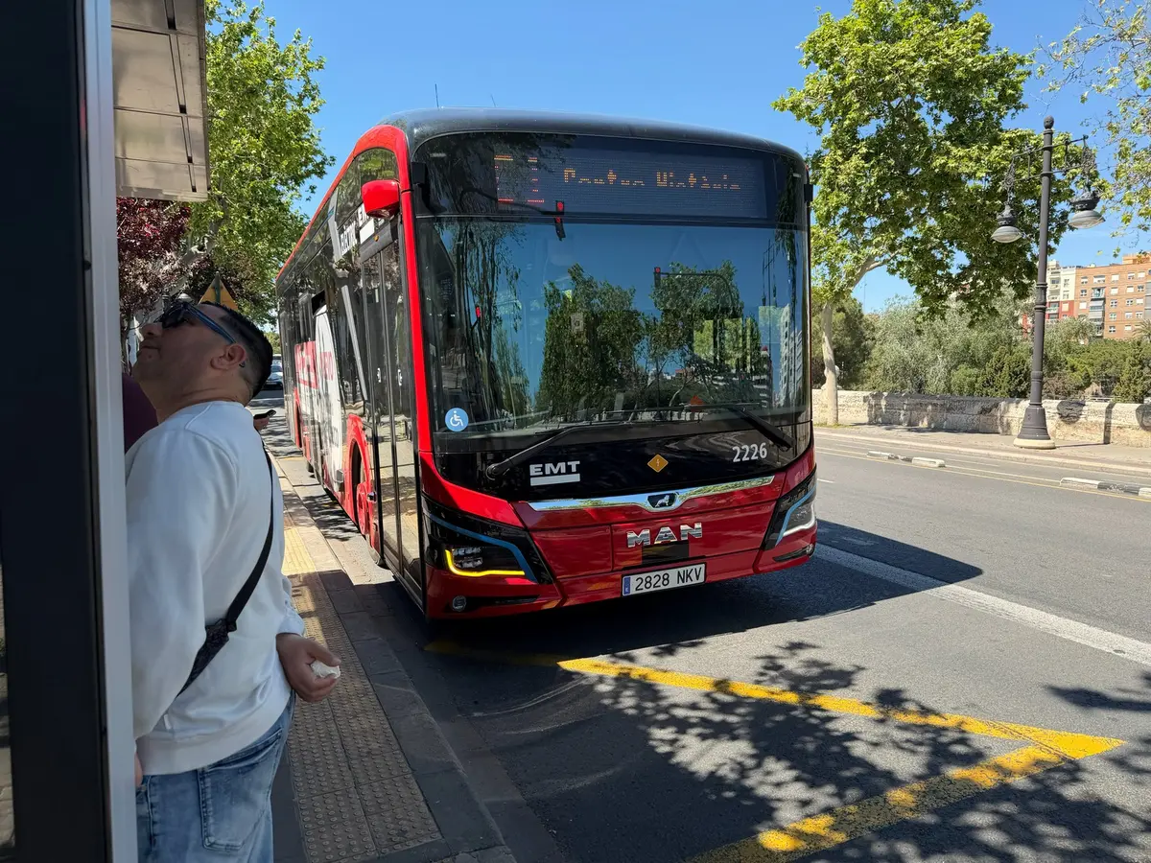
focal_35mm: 24
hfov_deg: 71.6
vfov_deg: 56.8
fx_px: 798
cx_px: 576
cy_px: 432
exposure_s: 1/2370
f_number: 1.78
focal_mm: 6.76
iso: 80
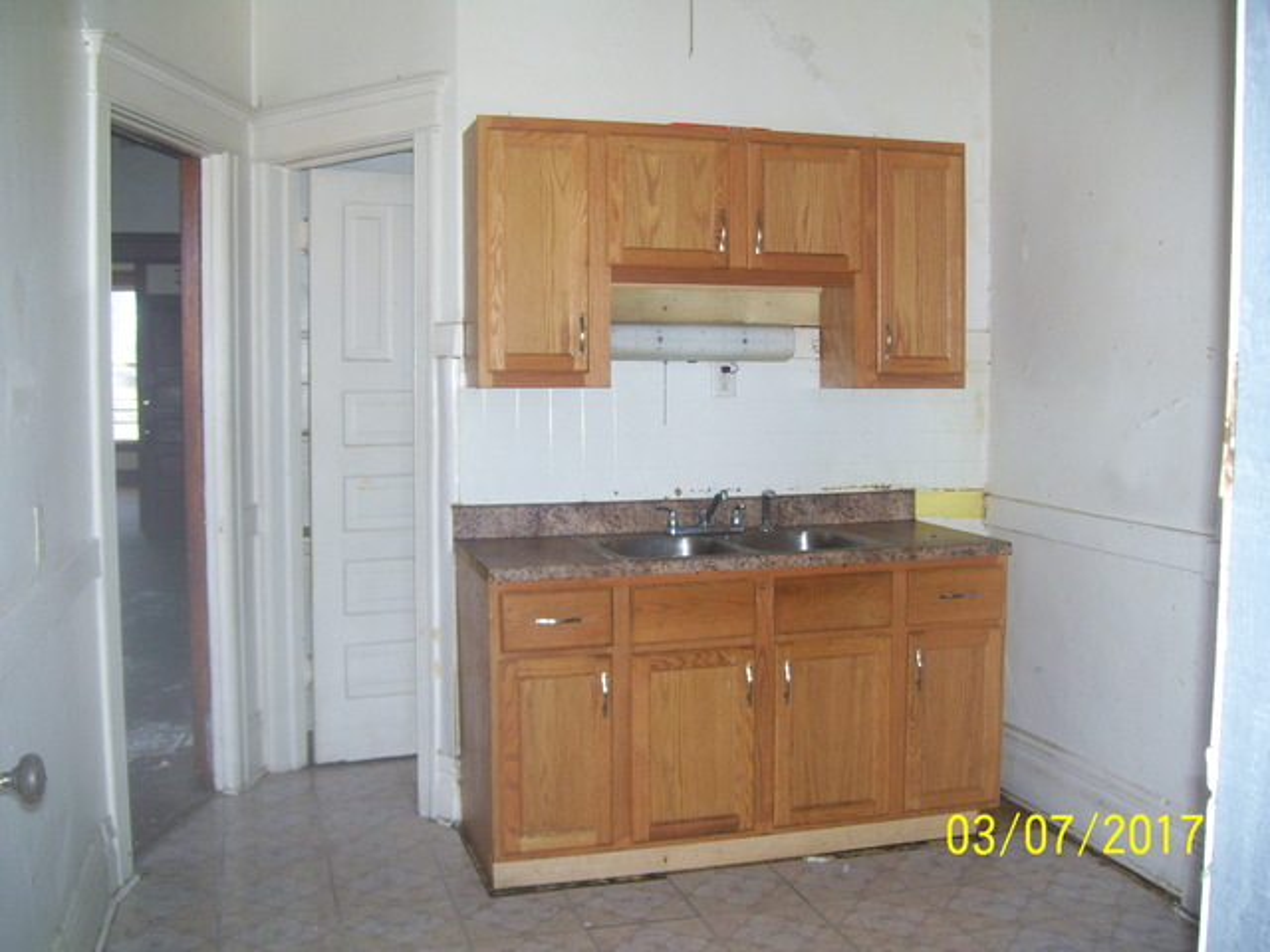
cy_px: 476
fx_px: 1321
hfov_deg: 51.4
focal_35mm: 36
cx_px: 635
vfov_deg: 39.7
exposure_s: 1/60
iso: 200
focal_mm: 6
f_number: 2.7
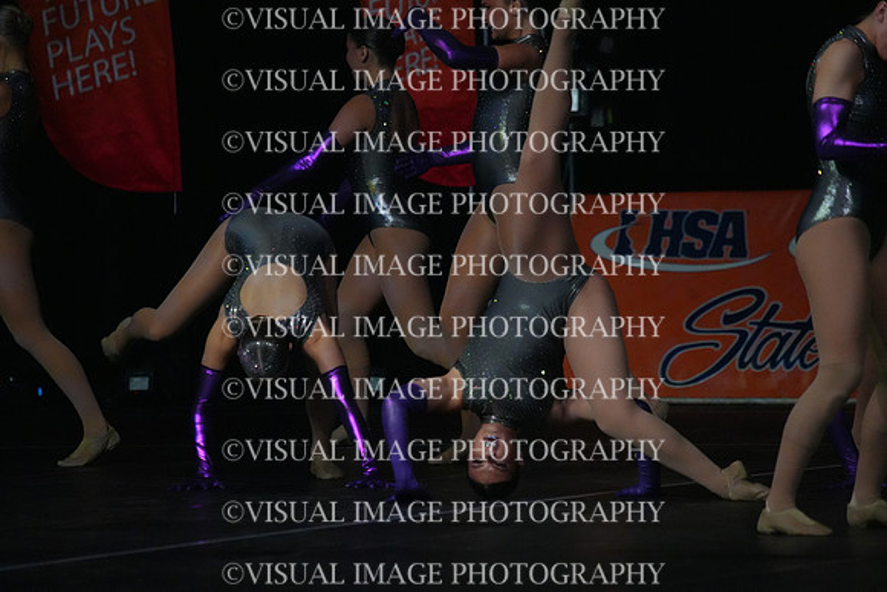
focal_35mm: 340
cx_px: 444
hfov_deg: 6.1
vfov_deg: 4.0
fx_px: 8379
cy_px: 296
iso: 12800
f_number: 5.6
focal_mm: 340
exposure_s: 1/1000
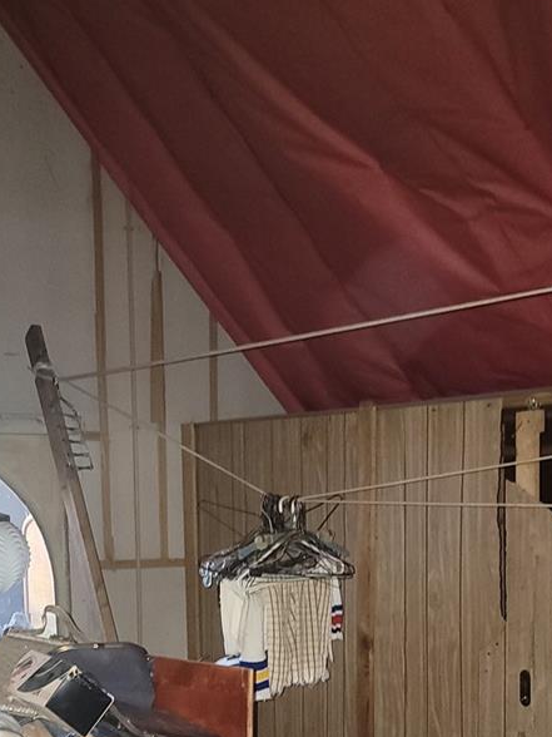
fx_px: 1042
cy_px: 632
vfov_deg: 37.0
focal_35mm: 49
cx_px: 232
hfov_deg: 29.6
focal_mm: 6.7
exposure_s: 1/9.99
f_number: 1.8
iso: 320
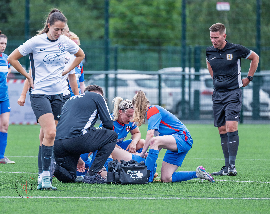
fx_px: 4051
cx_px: 128
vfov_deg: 3.0
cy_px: 119
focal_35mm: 508
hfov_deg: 3.8
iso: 900
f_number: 5.6
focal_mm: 400
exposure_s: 1/1600
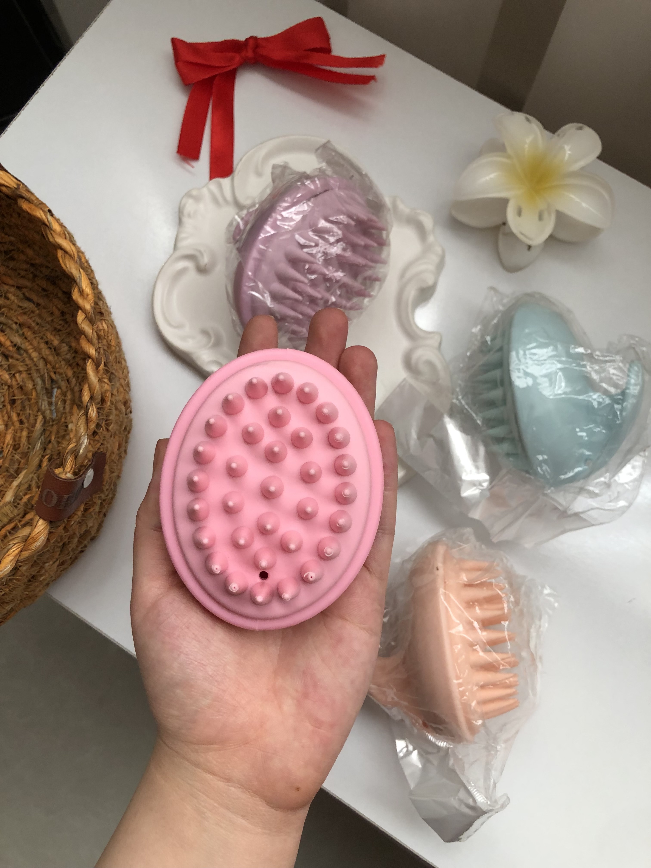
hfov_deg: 49.7
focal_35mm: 28
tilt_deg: -79.6
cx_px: 326
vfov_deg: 63.4
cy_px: 434
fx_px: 702
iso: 32
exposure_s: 1/30
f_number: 1.8
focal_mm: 3.99
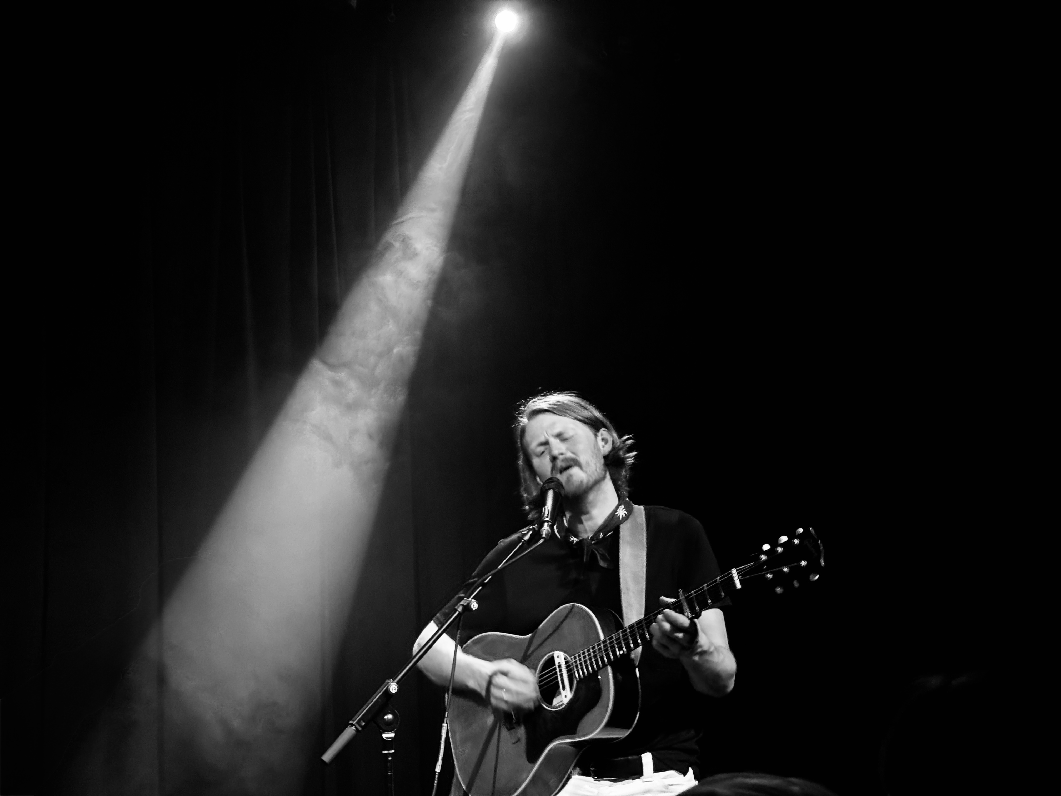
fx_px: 1471
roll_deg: +3.5
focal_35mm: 48
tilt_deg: +10.0
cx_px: 530
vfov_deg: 30.3
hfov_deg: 39.7
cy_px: 398
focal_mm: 6.76
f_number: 1.78
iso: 800
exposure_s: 1/18
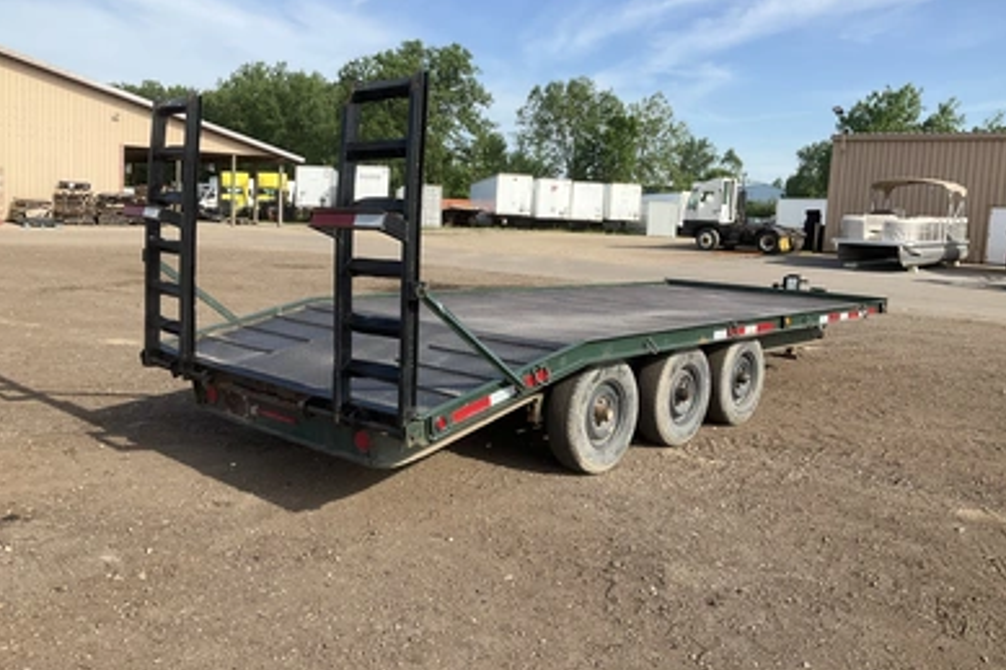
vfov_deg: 42.2
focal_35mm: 31
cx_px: 512
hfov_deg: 60.3
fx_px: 866
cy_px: 303
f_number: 1.8
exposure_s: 1/1195
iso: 25
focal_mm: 3
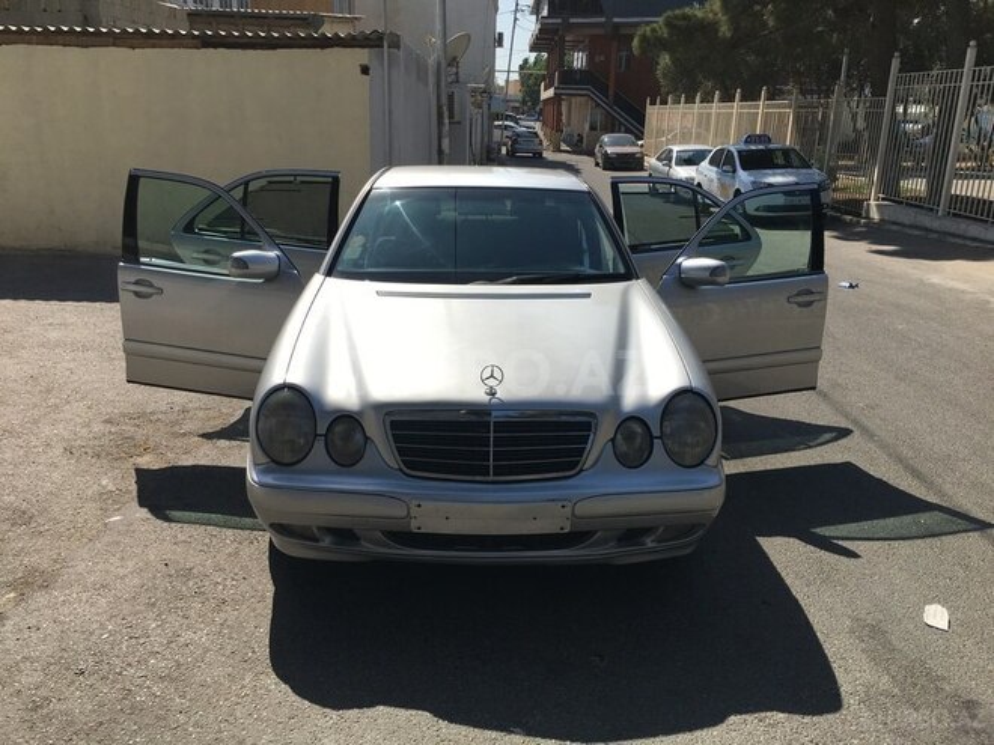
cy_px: 372
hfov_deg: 61.7
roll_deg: -1.2
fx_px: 833
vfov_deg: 48.2
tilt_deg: -17.2
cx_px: 497
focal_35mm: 29
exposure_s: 1/2024
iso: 25
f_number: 2.2
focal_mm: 4.15
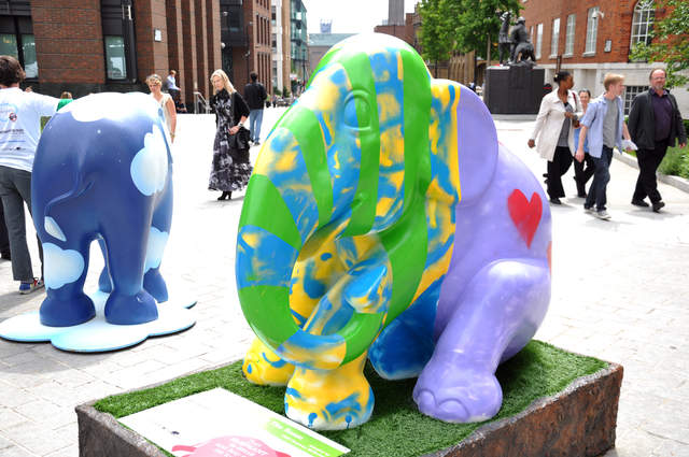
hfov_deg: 49.6
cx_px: 344
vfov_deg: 34.1
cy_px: 228
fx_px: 745
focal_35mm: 39
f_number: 5.6
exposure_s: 1/200
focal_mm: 26
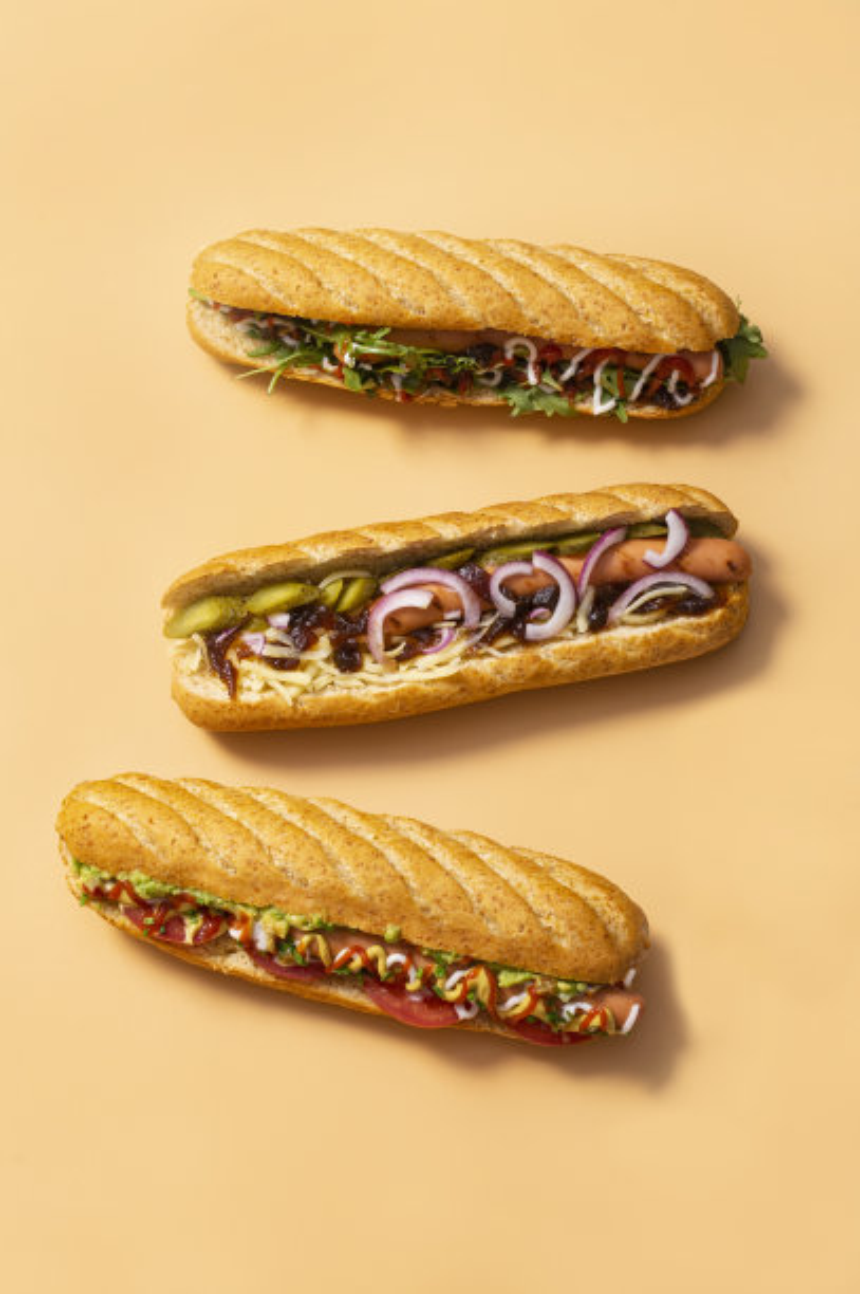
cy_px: 647
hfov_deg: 18.2
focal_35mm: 75
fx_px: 2692
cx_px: 430
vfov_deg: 27.0
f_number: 14
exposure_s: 1/160
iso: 100
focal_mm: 50
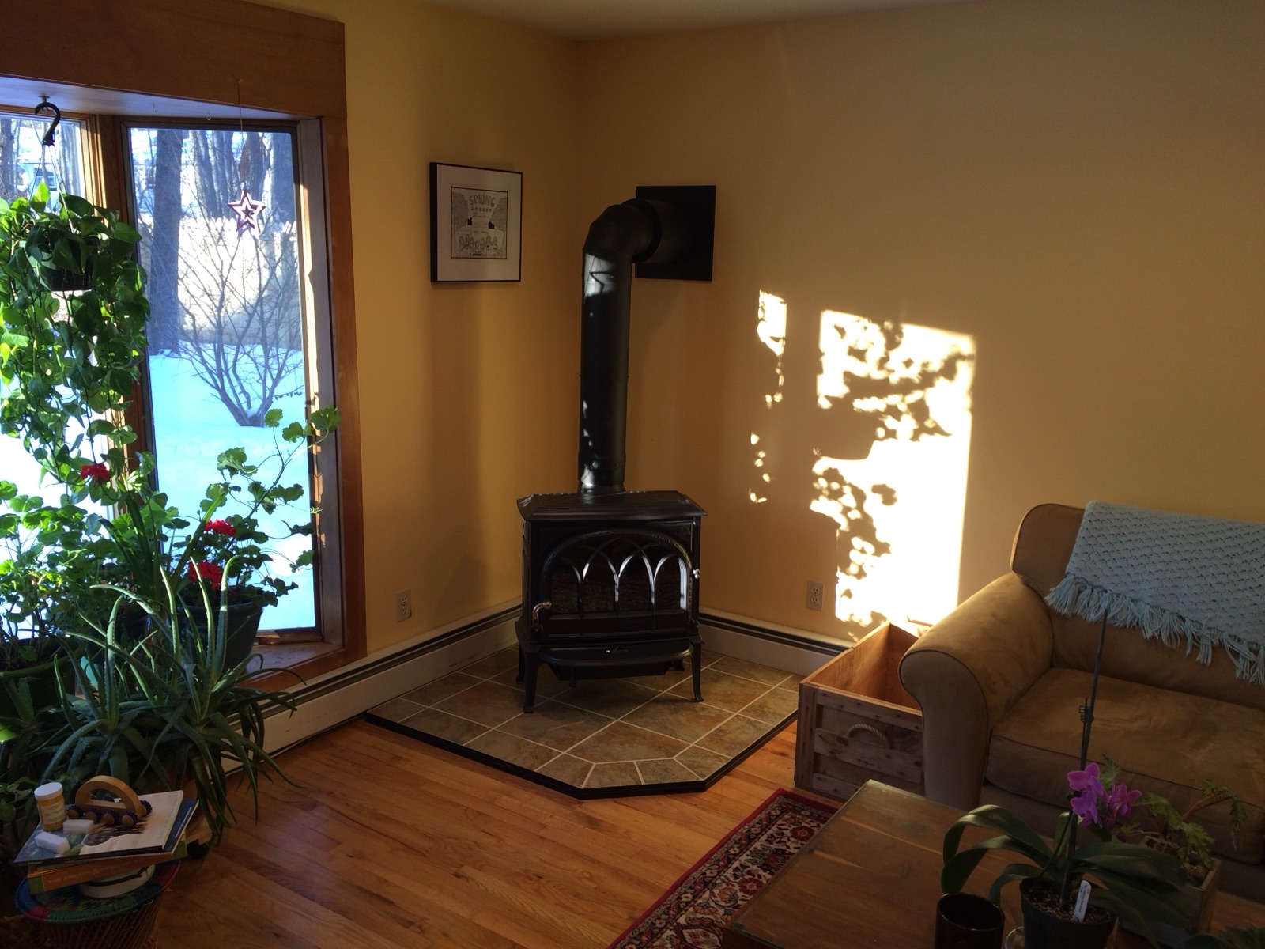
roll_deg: -0.7
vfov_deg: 48.2
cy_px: 474
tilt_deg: -12.5
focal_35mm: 29
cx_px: 632
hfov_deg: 61.7
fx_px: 1060
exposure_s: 1/40
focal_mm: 4.15
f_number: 2.2
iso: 40
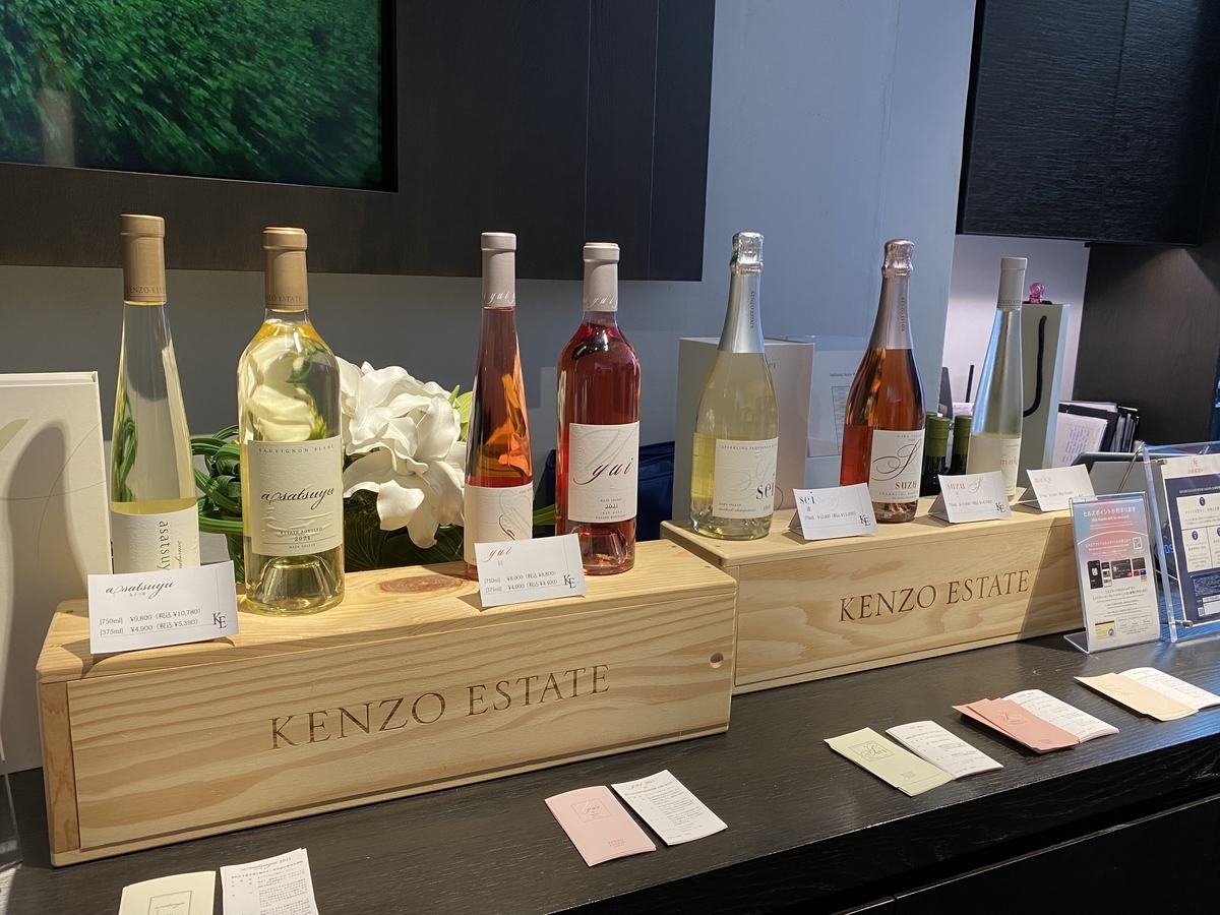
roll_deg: -1.4
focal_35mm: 26
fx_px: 916
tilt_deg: -12.4
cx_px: 610
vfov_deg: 53.1
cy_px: 458
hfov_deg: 67.3
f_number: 1.8
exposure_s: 1/50
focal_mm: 4.25
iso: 100
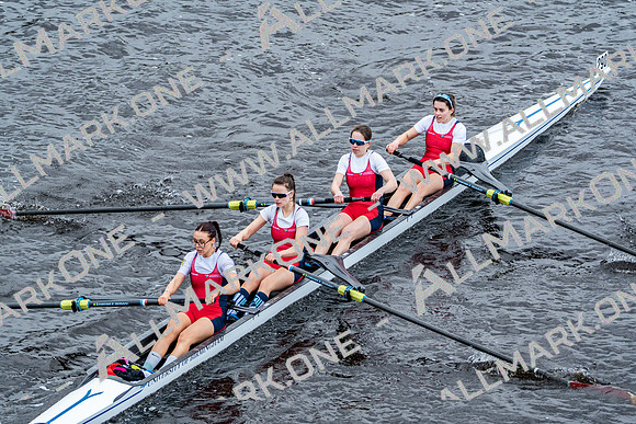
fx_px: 4700
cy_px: 212
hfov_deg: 7.7
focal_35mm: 266
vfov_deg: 5.2
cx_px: 318
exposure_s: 1/1250
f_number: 5.6
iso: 1600
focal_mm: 266
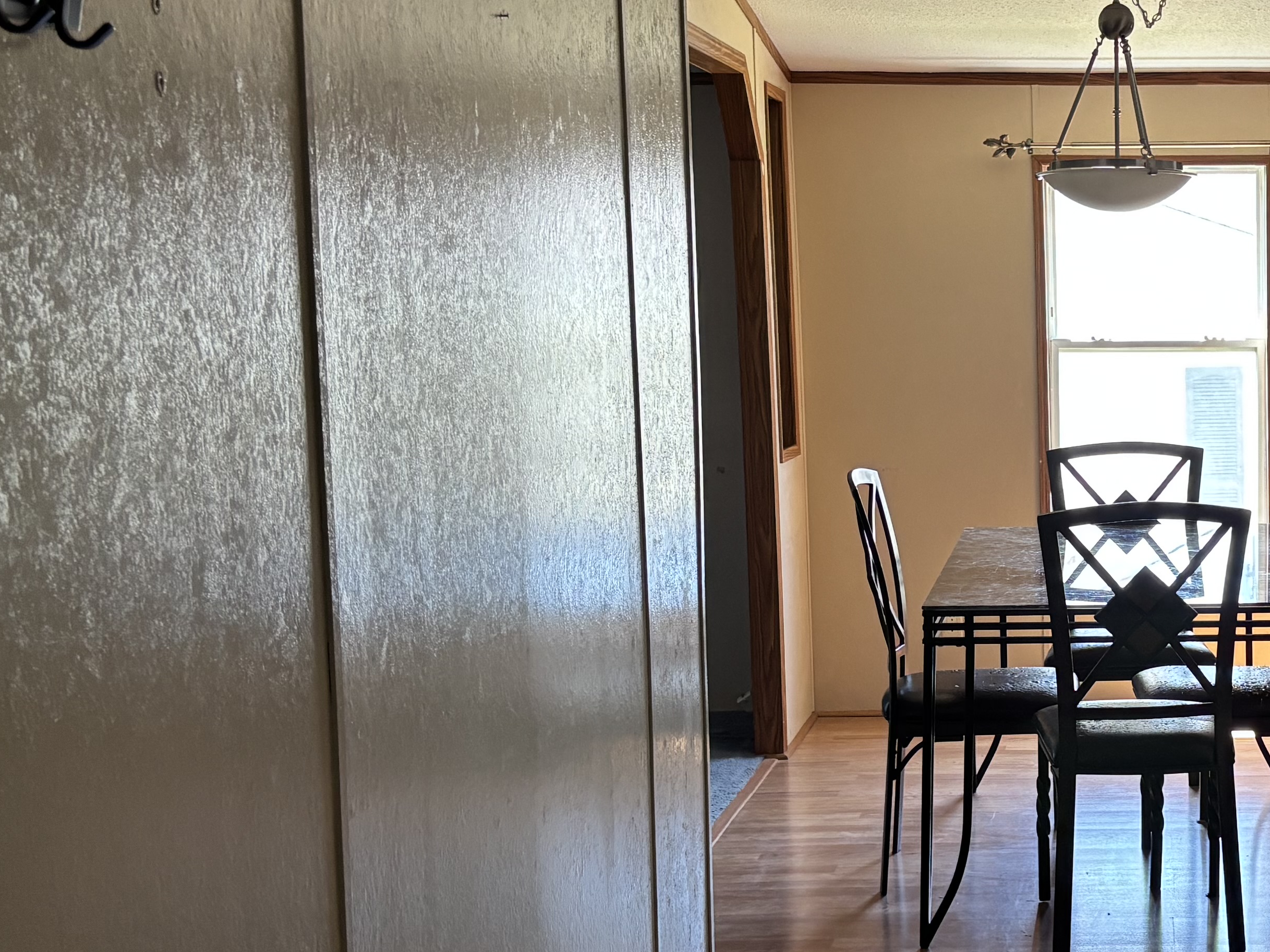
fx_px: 2238
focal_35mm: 61
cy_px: 507
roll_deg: +0.2
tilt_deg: -7.5
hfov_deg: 30.3
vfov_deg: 24.0
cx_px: 1144
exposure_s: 1/60
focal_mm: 5.96
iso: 160
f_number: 1.6
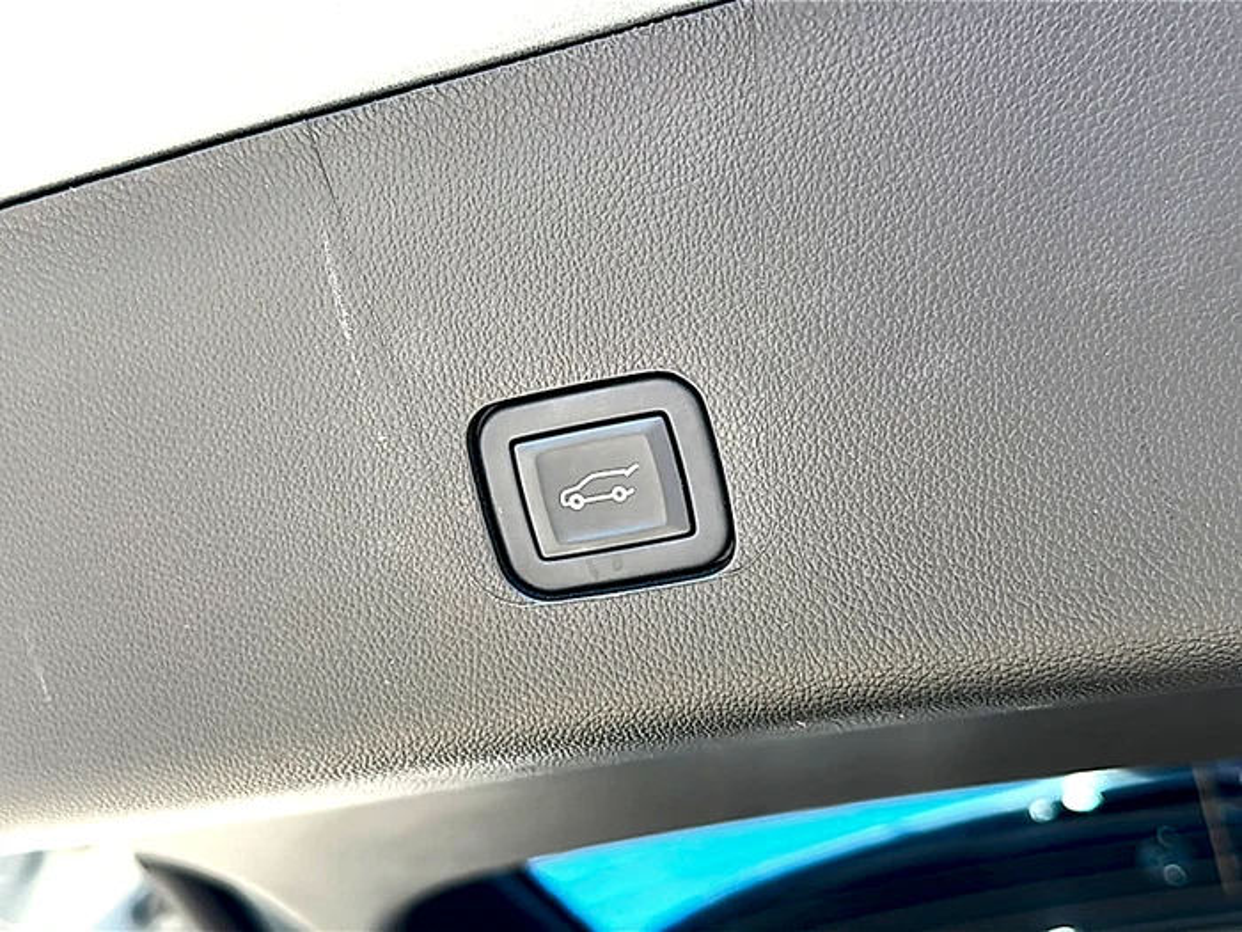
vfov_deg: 39.7
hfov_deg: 51.4
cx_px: 621
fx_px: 1292
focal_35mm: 36
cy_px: 466
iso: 80
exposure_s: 1/439
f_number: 1.78
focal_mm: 6.86
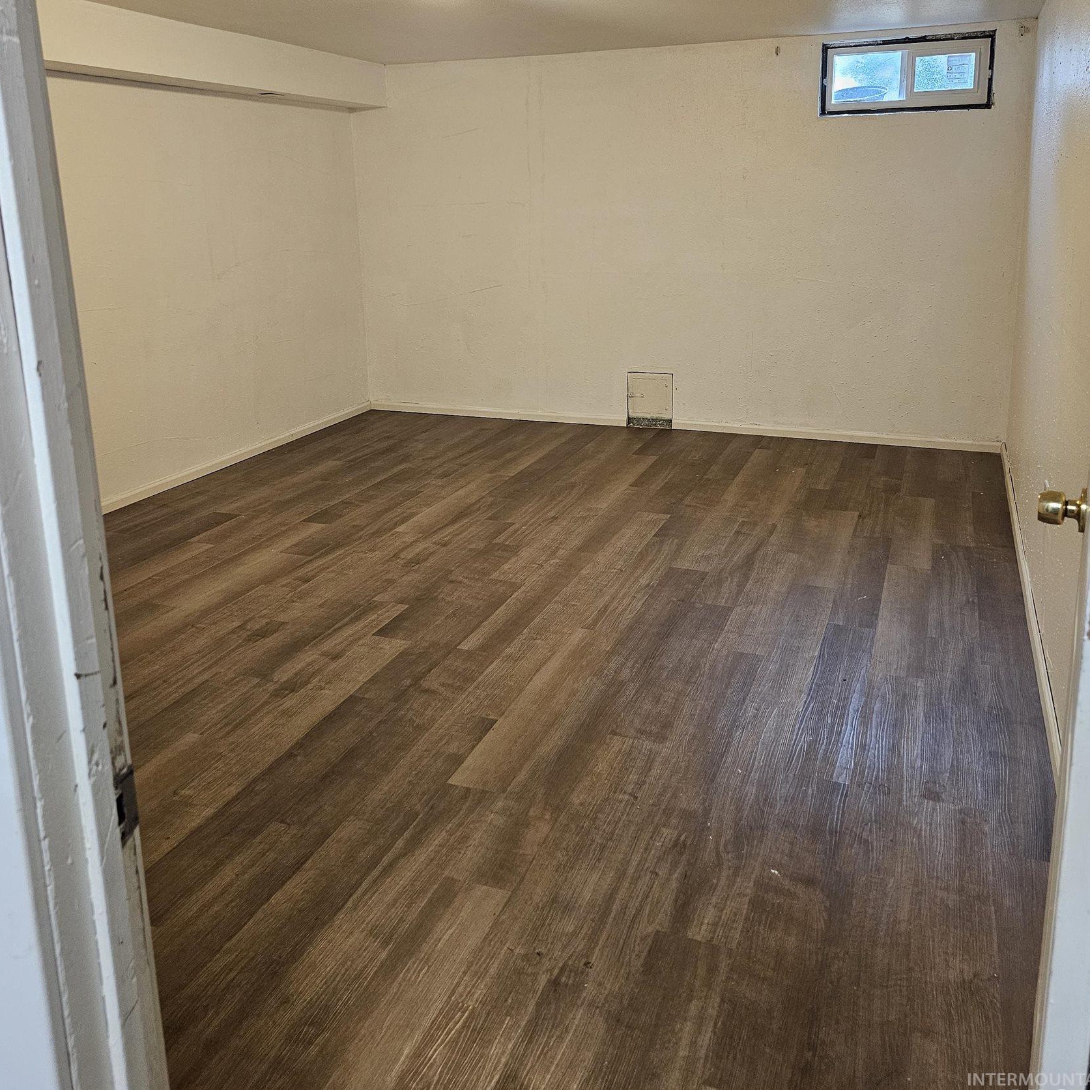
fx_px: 997
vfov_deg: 56.5
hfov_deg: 57.3
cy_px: 397
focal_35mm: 28
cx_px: 555
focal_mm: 6.3
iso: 640
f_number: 1.7
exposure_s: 1/60
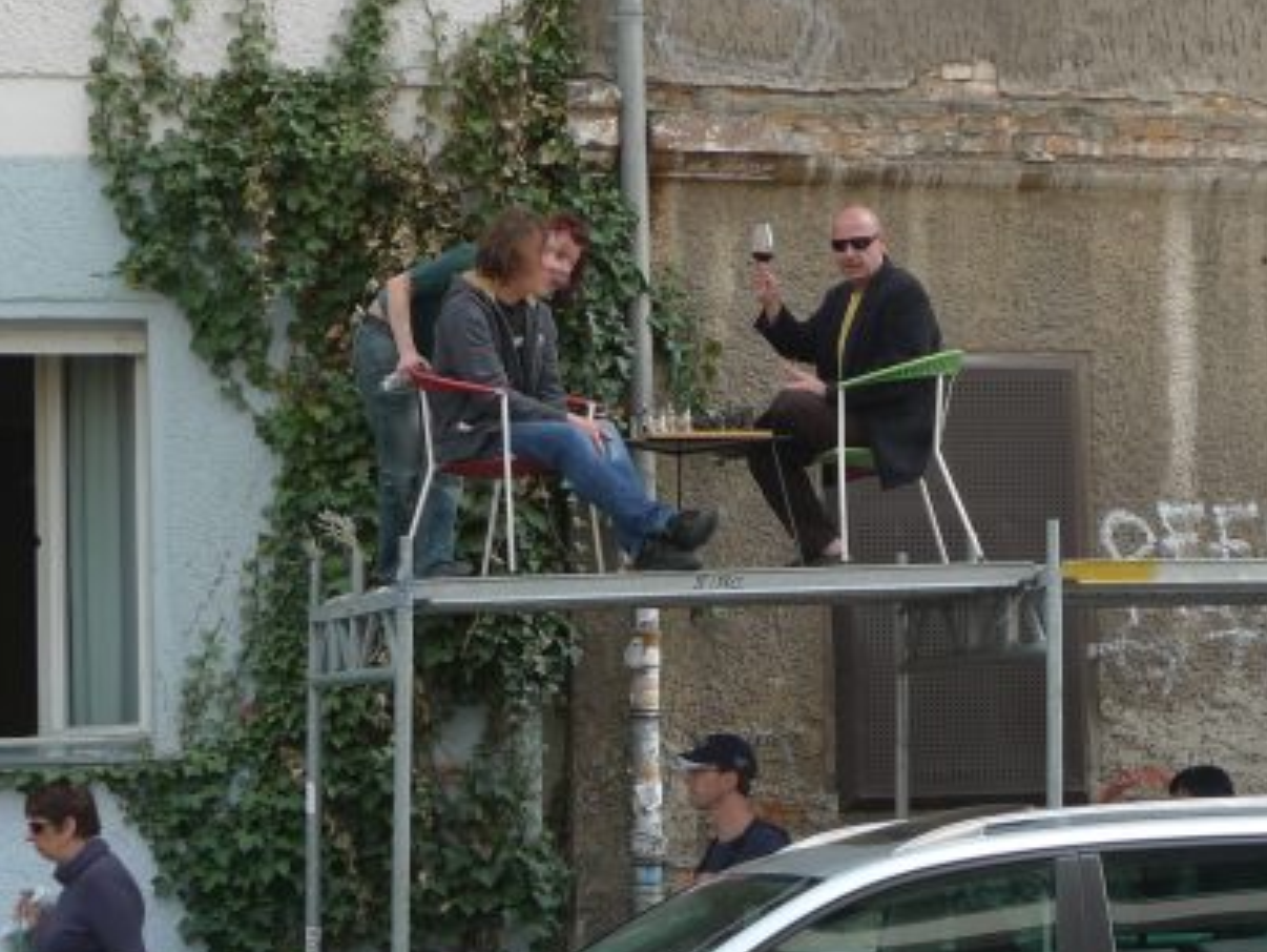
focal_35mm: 100
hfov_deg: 19.6
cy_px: 629
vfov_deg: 14.8
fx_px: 3662
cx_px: 842
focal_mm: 12.8
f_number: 2.8
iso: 80
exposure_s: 1/320
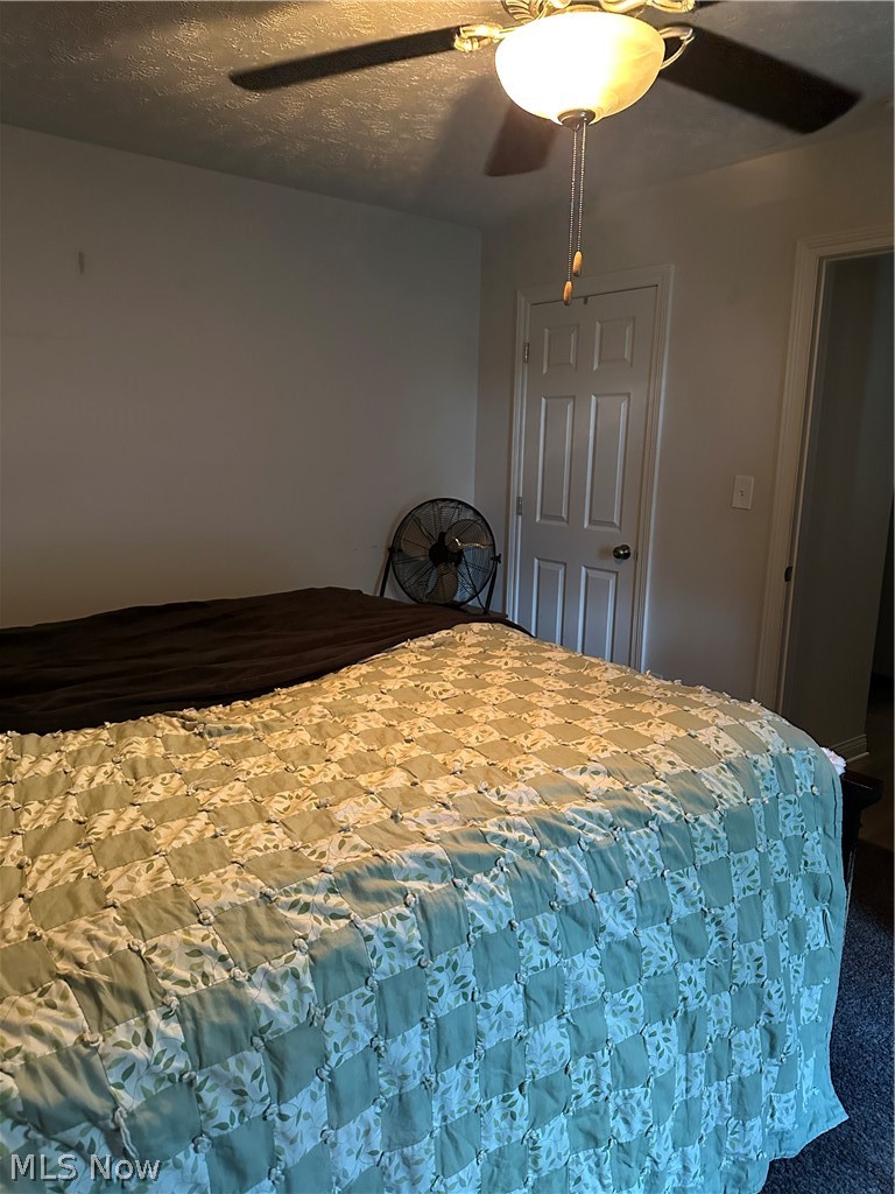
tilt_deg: -9.1
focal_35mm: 24
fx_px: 827
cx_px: 448
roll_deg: -2.2
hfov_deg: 56.8
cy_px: 597
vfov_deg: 71.6
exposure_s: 1/30
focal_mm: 6.86
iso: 800
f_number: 1.78
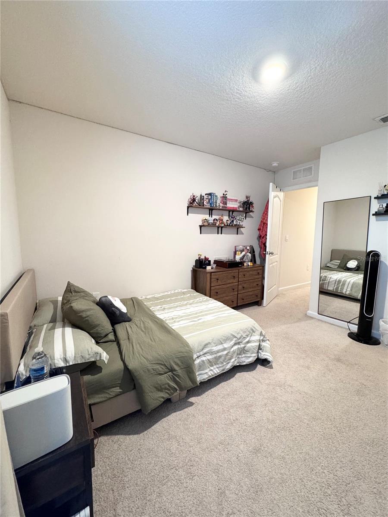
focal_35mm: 14
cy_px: 258
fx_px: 209
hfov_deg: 85.7
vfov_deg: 102.1
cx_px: 194
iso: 500
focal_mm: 2.22
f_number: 2.2
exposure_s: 1/60
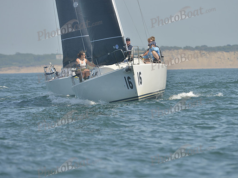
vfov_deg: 5.7
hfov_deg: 7.6
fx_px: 1795
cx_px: 127
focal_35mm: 261
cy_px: 89
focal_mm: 240
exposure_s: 1/1000
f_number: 7.1
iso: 280
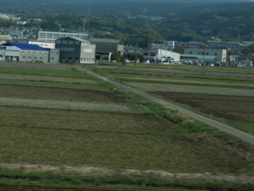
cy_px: 25
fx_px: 735
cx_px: 47
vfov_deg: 14.7
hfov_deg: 19.4
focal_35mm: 100
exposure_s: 1/320
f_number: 10
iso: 200
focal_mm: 28
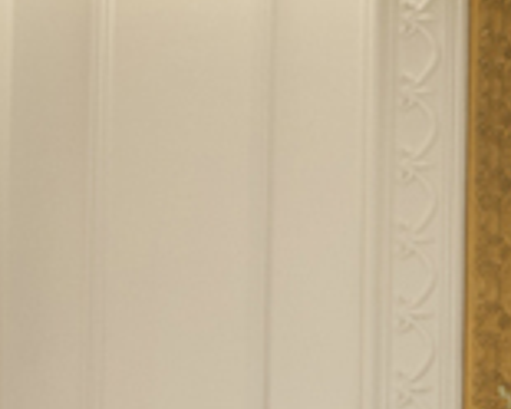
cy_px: 297
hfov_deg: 12.5
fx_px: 2057
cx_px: 1006
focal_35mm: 136
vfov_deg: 11.3
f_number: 5.6
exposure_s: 1/100
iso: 450
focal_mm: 35
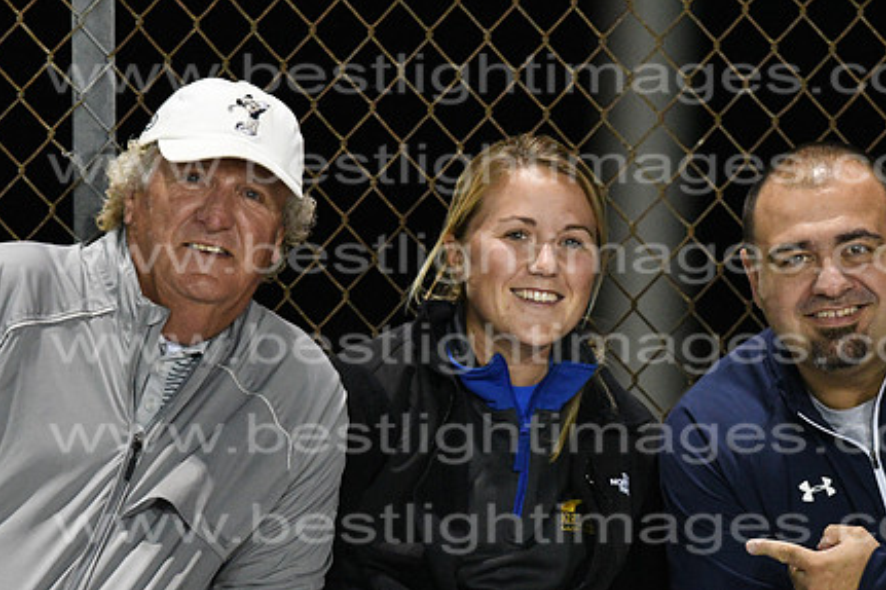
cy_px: 394
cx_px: 520
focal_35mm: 606
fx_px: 14908
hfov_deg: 3.4
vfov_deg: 2.3
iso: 8000
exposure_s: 1/250
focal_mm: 300
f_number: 3.2
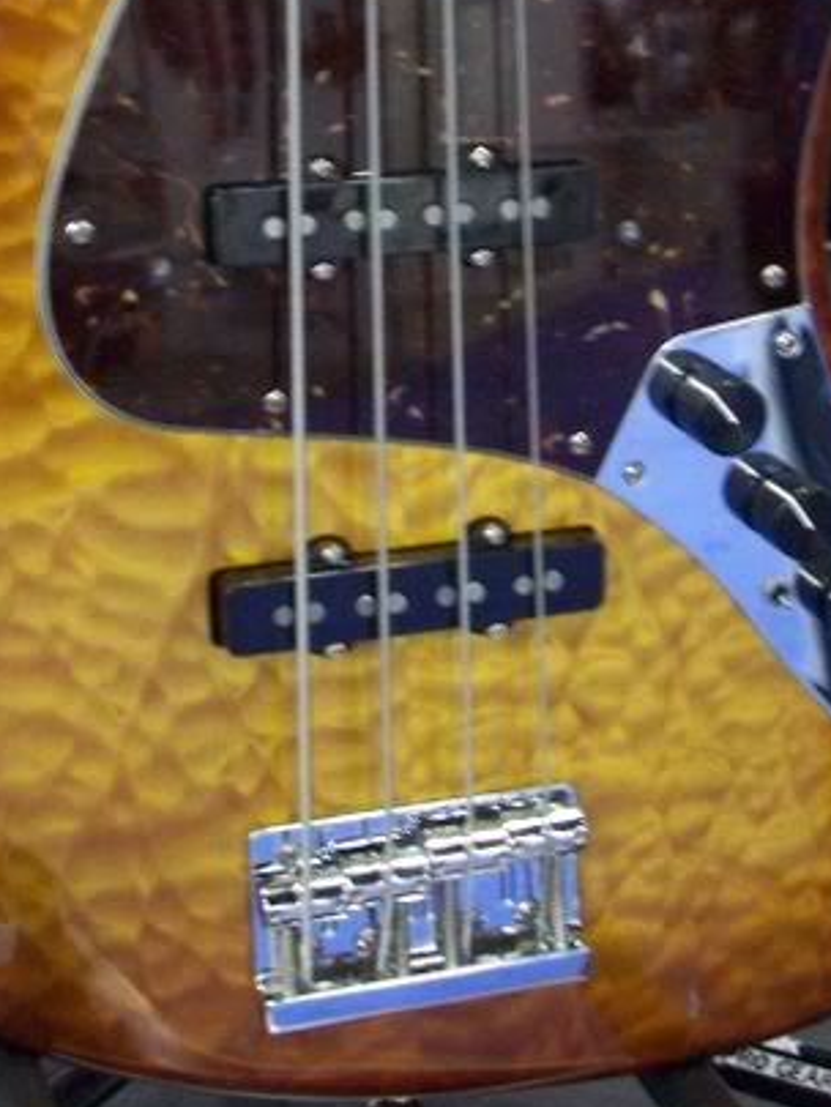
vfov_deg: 25.8
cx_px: 413
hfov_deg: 20.2
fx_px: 2335
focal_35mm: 73
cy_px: 93
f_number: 2.8
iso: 200
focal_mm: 6.2
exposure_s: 1/8
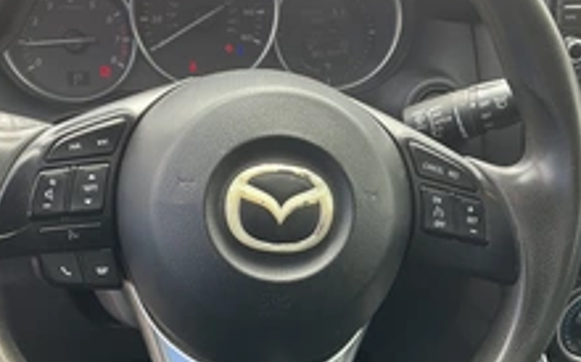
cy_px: 209
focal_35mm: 56
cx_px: 301
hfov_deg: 36.3
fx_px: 886
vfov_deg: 23.1
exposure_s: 1/122
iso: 32
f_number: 1.8
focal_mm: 3
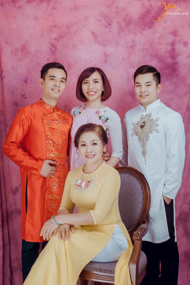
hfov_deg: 22.6
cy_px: 142
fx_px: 476
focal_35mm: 60
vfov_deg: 33.4
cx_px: 95
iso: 100
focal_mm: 60
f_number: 14
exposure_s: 1/160
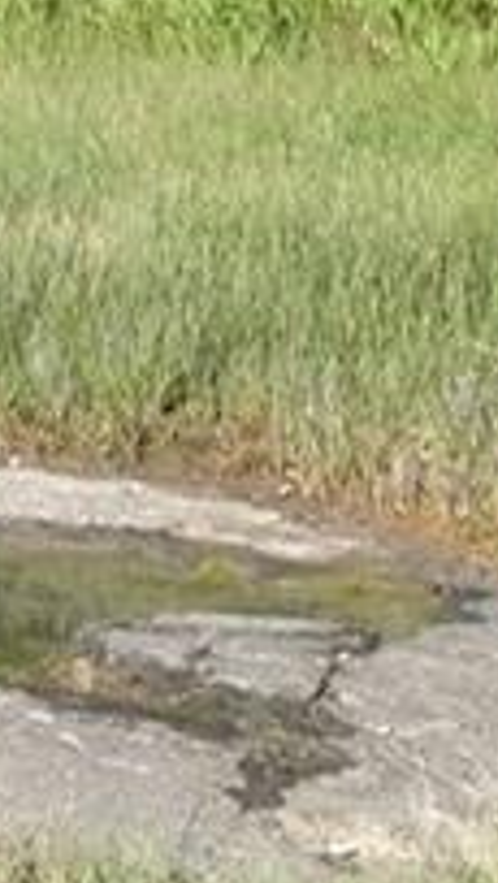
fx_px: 4476
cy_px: -325
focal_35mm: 191
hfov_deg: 6.3
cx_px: 9
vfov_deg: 11.0
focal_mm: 4.28
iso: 50
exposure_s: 1/975
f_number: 2.4
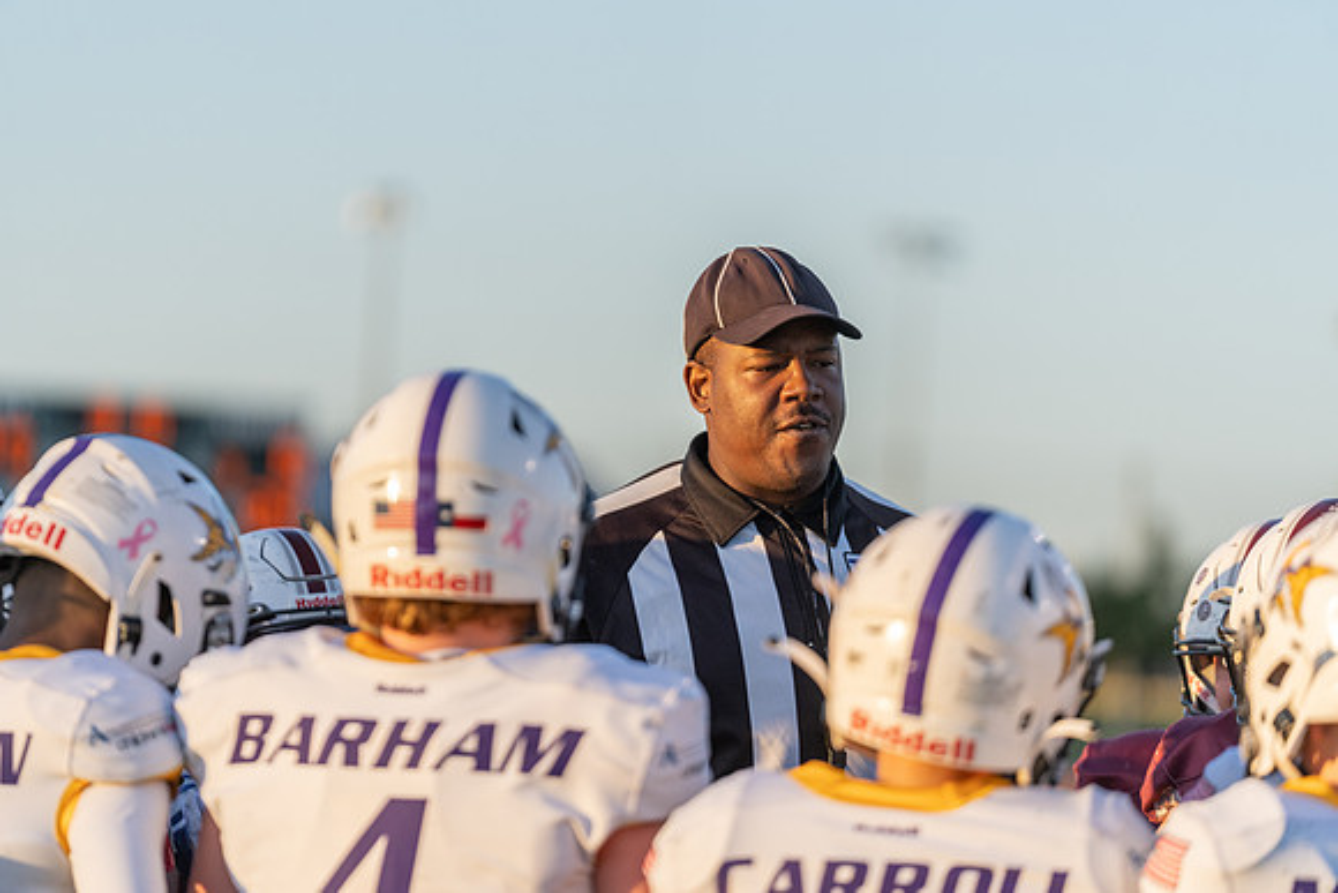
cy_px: 446
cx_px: 669
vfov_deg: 6.9
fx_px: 7435
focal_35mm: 200
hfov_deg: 10.3
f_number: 2.8
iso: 400
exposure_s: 1/2000
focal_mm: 200
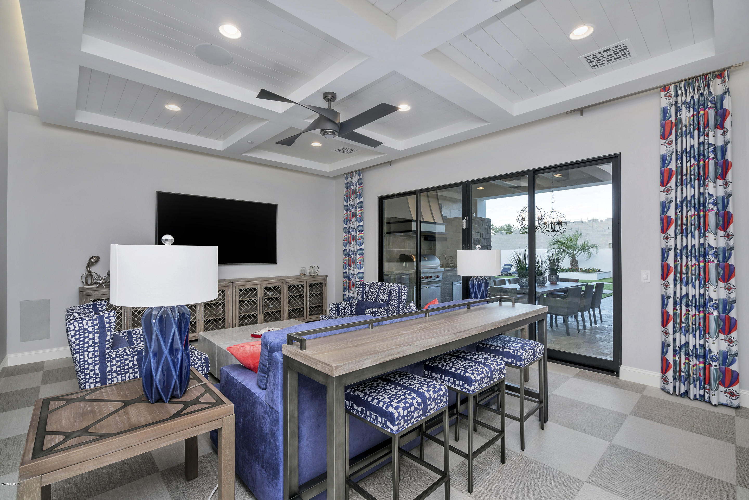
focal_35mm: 16
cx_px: 374
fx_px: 333
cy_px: 250
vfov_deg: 73.8
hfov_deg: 96.7
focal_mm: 16
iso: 100
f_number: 8
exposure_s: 1/2.5
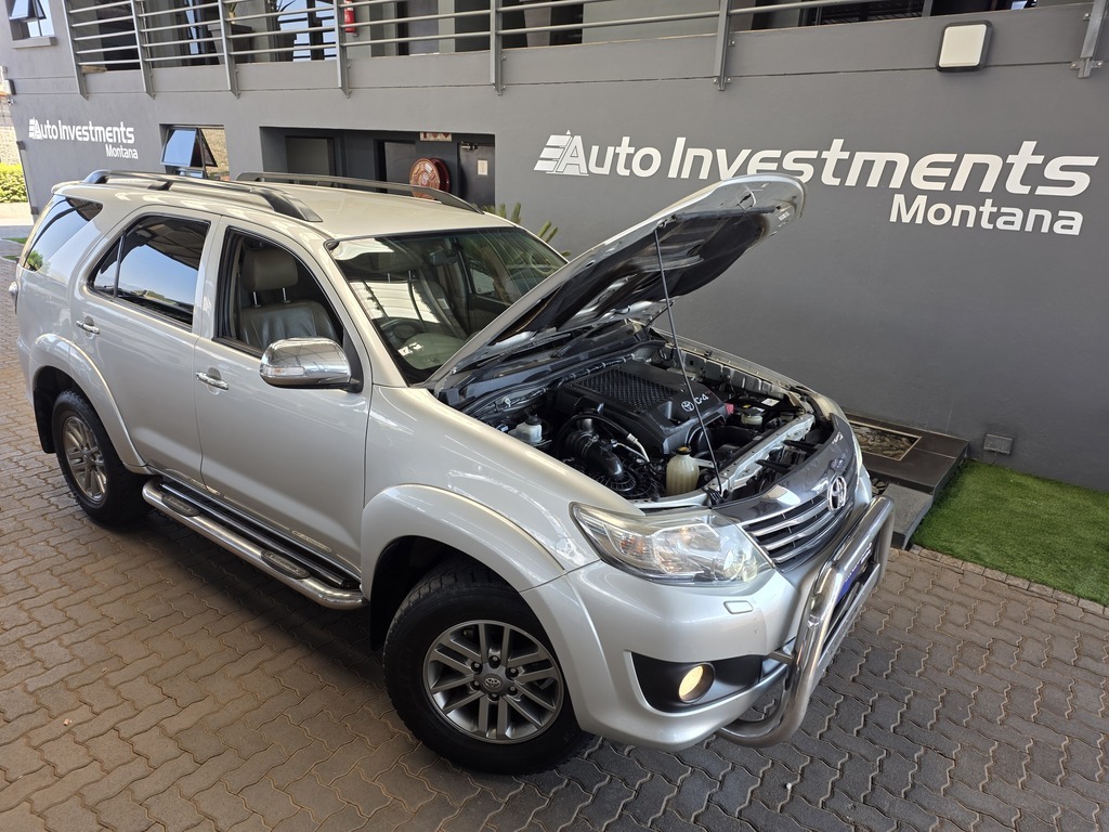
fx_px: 737
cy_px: 416
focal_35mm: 23
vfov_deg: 58.9
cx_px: 554
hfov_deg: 73.9
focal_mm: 6.25
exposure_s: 1/180
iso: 50
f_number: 1.7
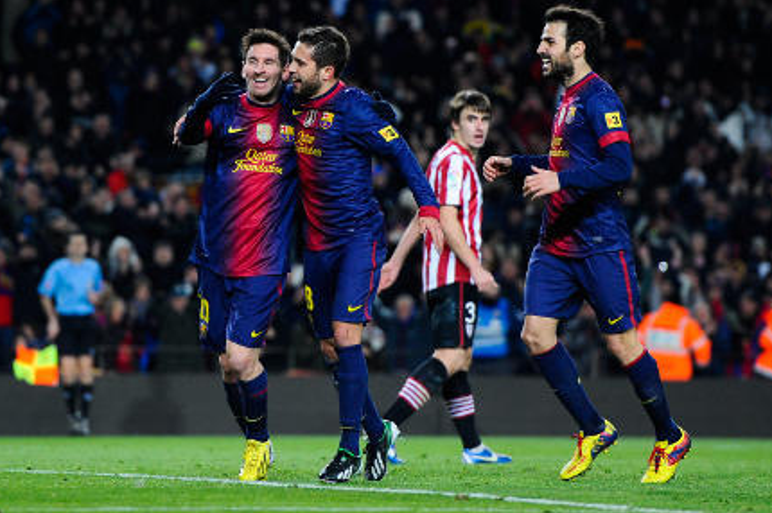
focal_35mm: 214
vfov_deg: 6.4
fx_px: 4585
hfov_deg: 9.6
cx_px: 408
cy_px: 246
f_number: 3.2
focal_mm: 200
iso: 1600
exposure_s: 1/1000
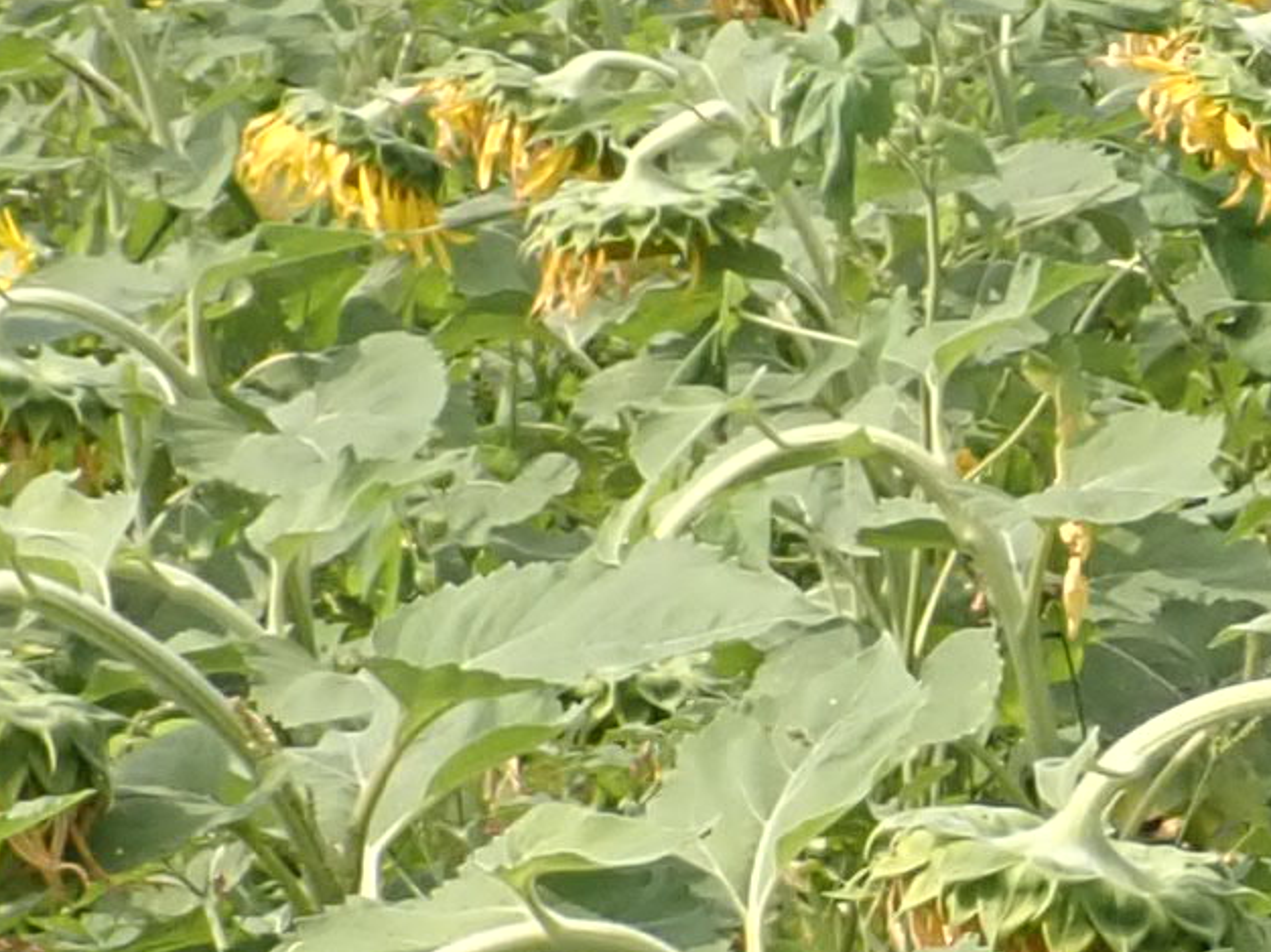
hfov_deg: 7.5
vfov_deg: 5.7
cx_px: 1604
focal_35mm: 262
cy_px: 796
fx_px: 9616
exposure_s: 1/640
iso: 100
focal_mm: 7.31
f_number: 4
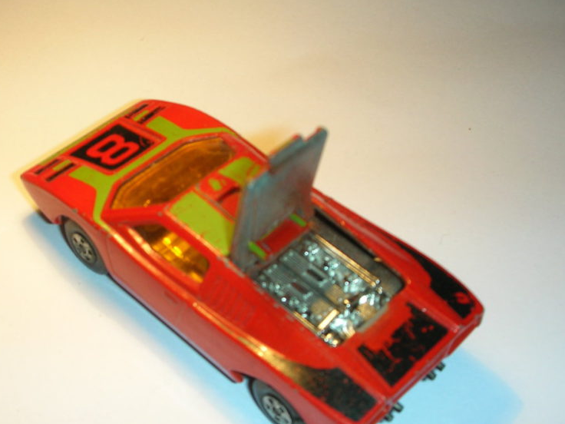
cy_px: 263
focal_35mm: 64
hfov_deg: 30.1
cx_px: 198
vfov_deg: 22.9
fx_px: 1045
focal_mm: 7.7
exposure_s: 1/59
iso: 50
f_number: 3.5
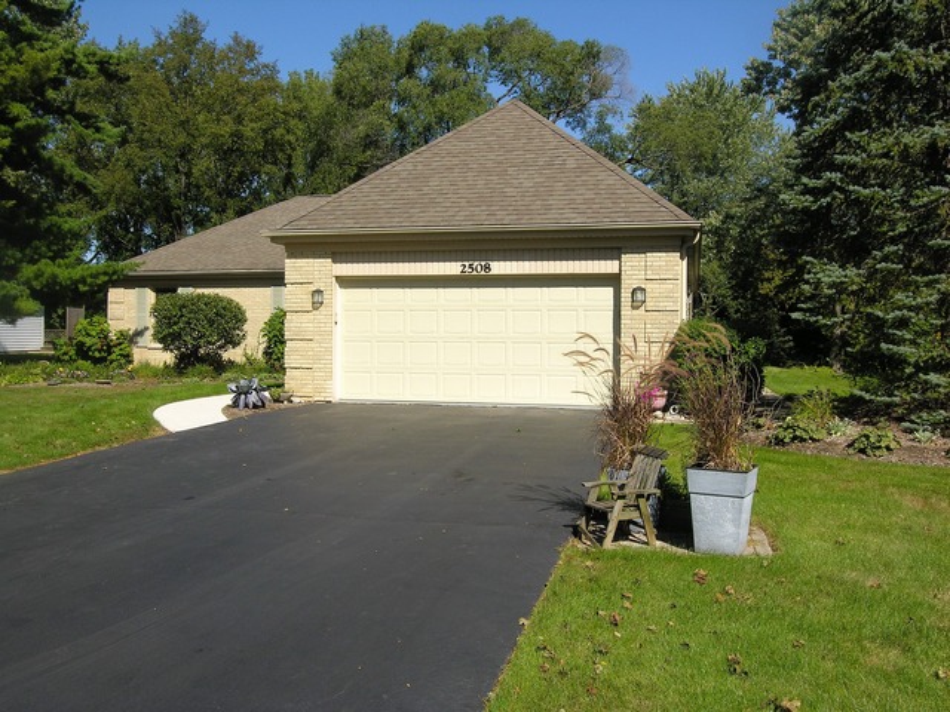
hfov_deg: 56.8
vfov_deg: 44.2
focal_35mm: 32
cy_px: 356
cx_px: 475
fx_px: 878
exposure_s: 1/268
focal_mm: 8.1
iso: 50
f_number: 6.4
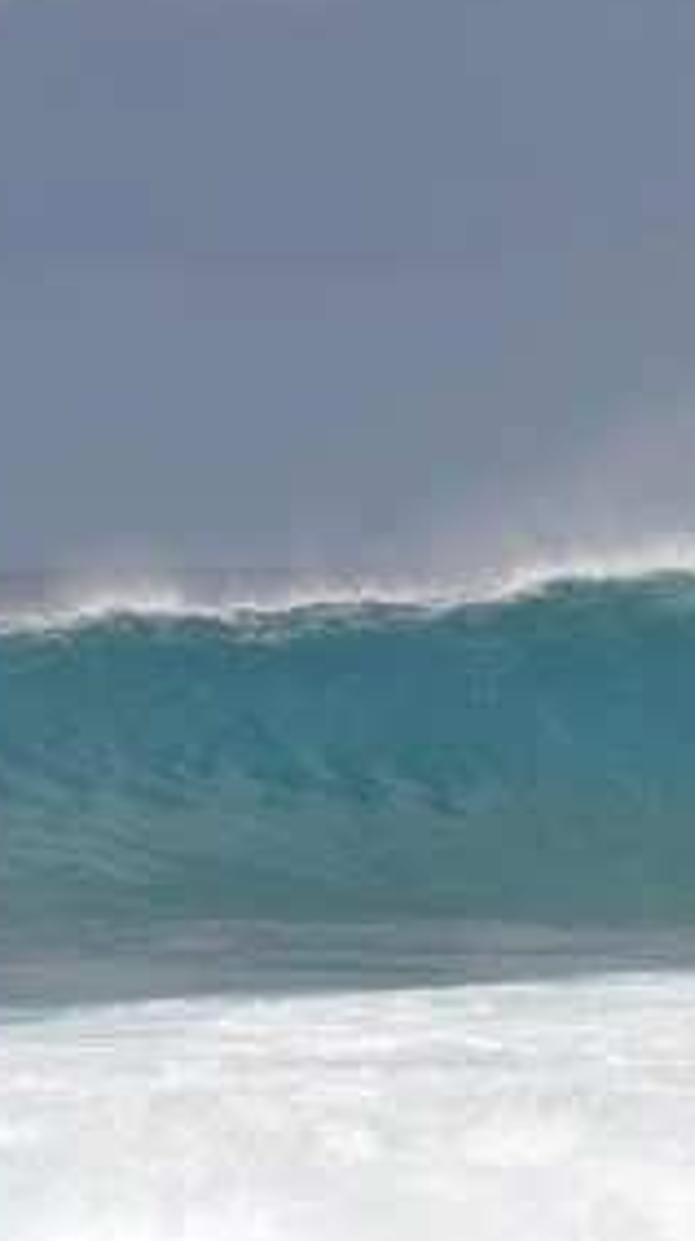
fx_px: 12290
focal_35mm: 374
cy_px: 702
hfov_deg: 3.2
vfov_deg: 5.8
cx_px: 1078
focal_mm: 122
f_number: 8
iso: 200
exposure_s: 1/1000
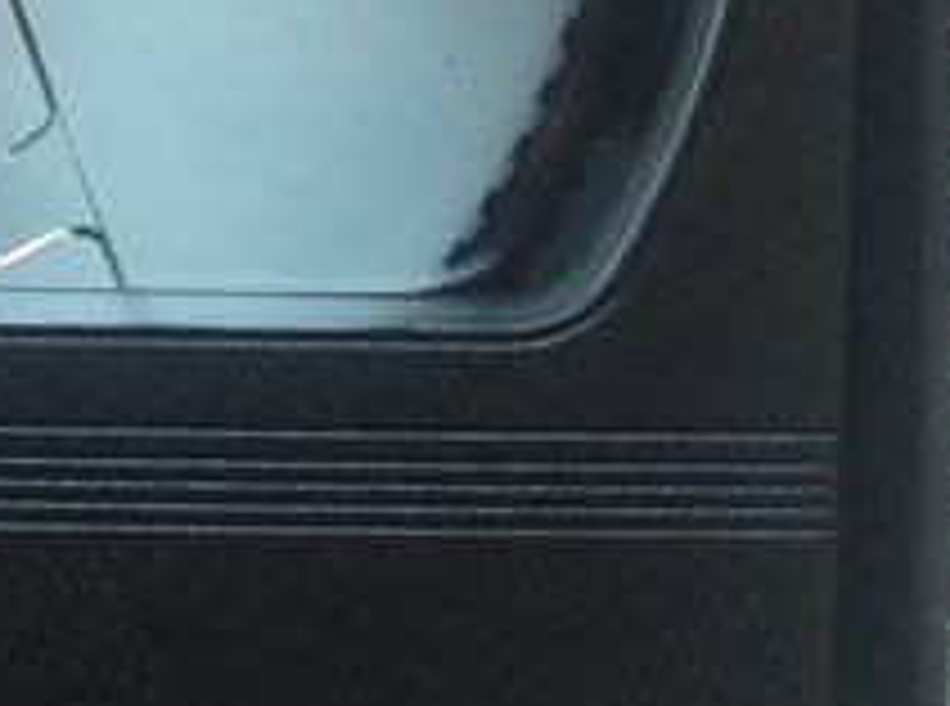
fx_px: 4543
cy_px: -281
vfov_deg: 8.7
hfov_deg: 10.5
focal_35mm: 166
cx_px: -1198
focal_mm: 4.28
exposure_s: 1/24
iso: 50
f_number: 2.4
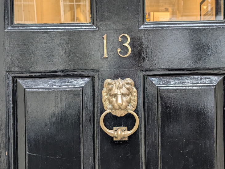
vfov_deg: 29.8
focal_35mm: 49
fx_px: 319
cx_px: 112
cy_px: 84
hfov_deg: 38.8
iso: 416
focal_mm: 6.9
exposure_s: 1/60.2
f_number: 1.68
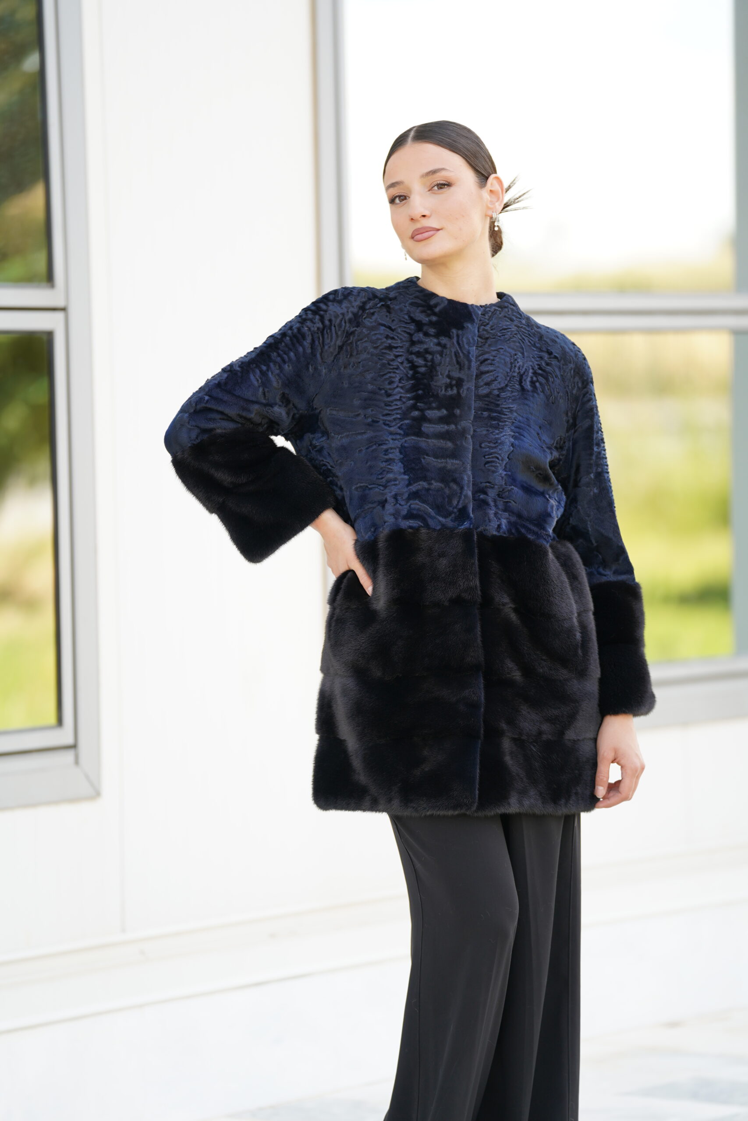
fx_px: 5235
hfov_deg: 8.2
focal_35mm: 168
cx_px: 374
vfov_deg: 12.2
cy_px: 560
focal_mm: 168
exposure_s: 1/250
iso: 160
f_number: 2.8
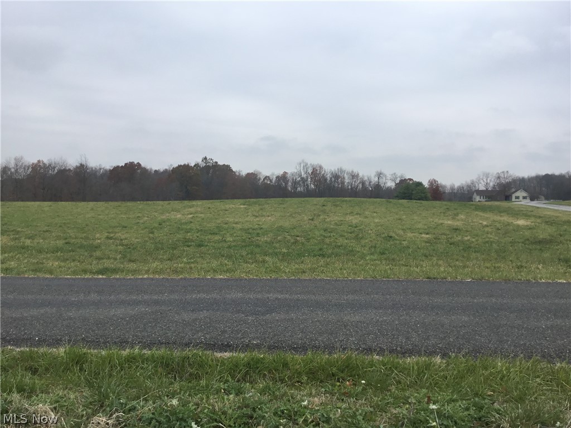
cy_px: 214
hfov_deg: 58.4
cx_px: 286
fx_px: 511
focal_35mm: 31
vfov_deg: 45.4
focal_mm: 3.3
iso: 25
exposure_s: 1/426
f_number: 2.4
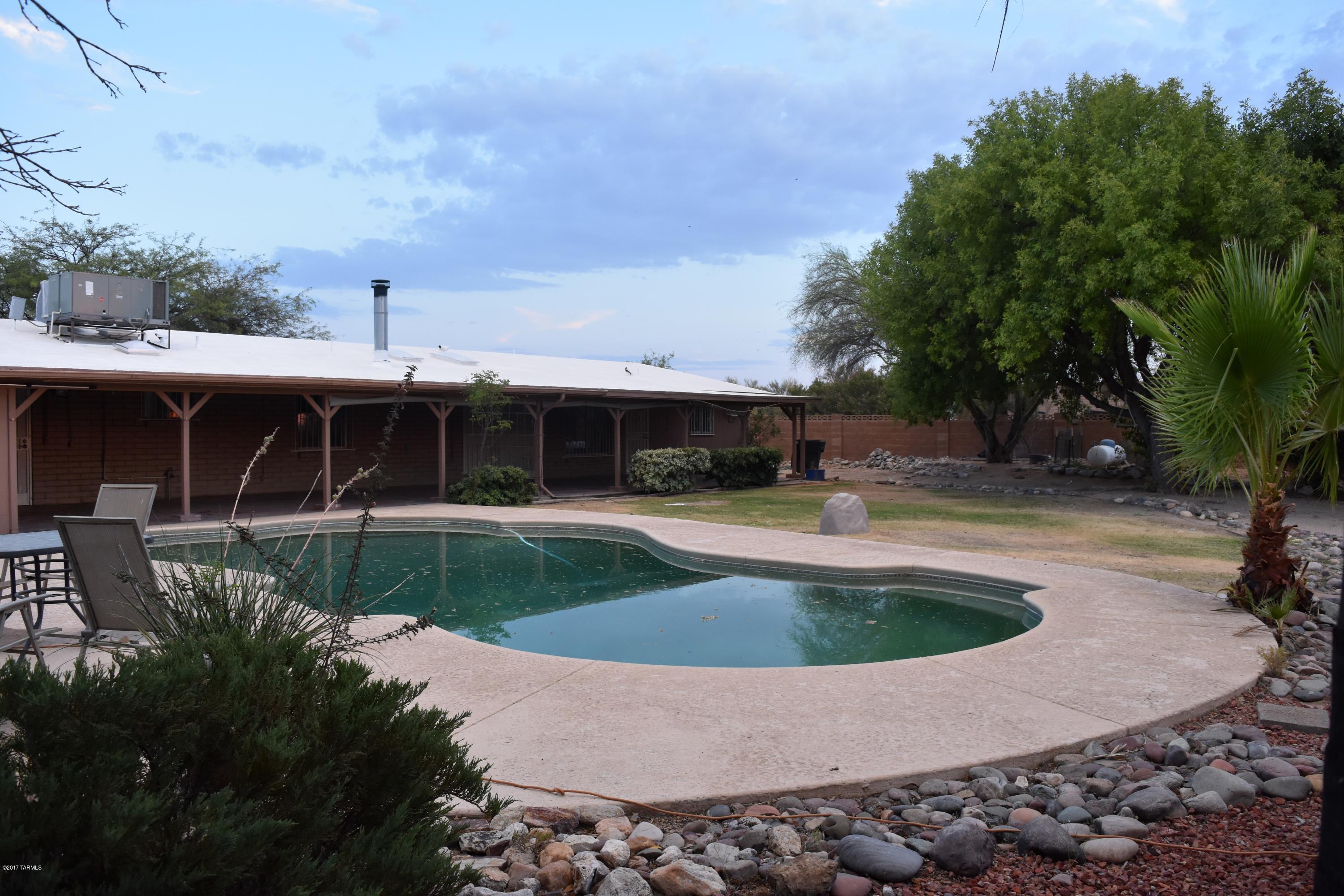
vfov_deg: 47.9
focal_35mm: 27
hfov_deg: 67.4
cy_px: 448
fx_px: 1008
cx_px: 672
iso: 800
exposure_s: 1/125
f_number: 5.6
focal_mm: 18
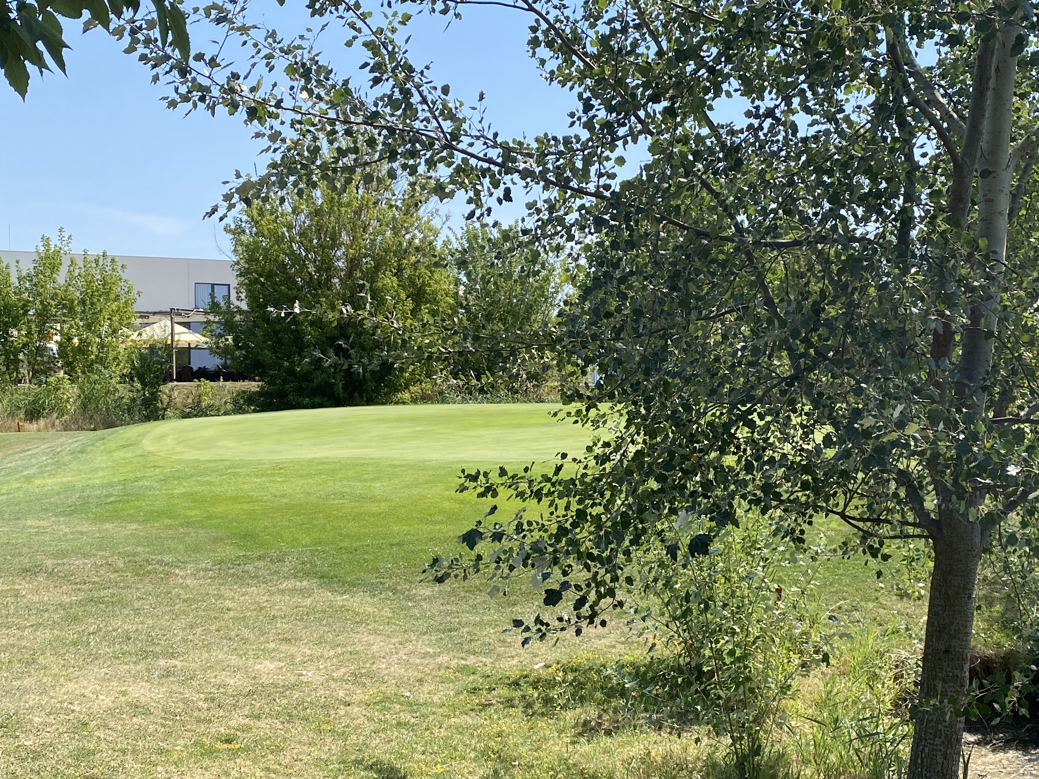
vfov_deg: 32.2
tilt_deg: +0.1
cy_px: 408
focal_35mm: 45
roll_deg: +0.2
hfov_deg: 42.0
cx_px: 582
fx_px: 1351
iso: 32
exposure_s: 1/1838
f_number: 1.8
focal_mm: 4.25
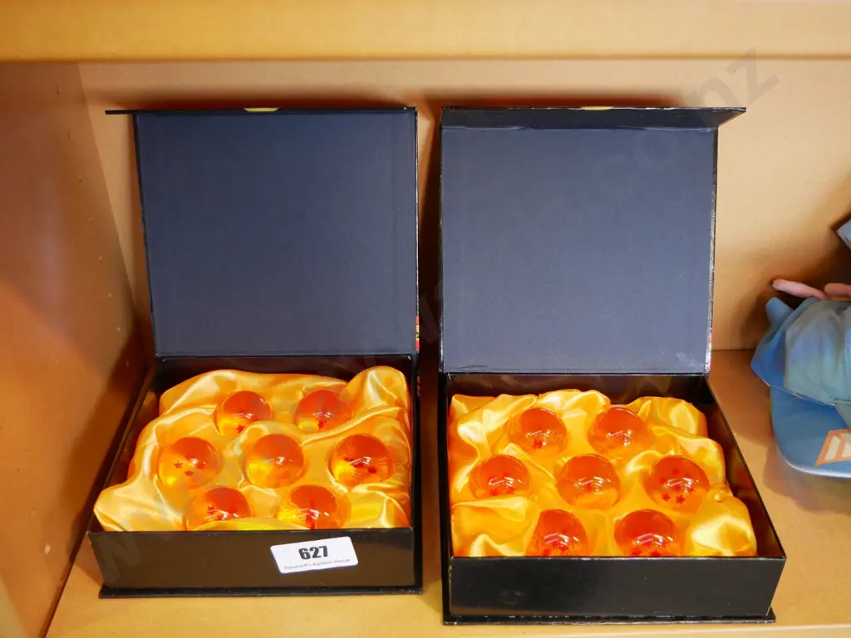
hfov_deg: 54.0
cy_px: 319
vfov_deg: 41.8
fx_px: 836
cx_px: 426
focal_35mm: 34
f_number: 3.8
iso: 1600
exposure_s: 1/60
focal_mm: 17
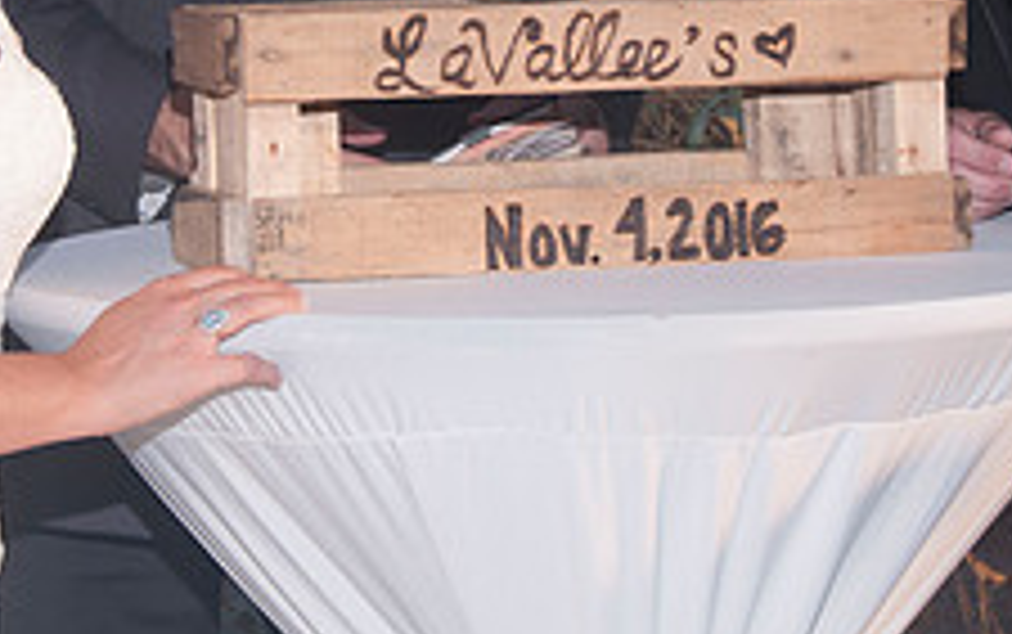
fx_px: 6127
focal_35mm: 222
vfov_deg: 5.9
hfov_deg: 9.4
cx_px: 529
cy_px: -173
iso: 100
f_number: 10
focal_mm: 55
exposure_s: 1/250
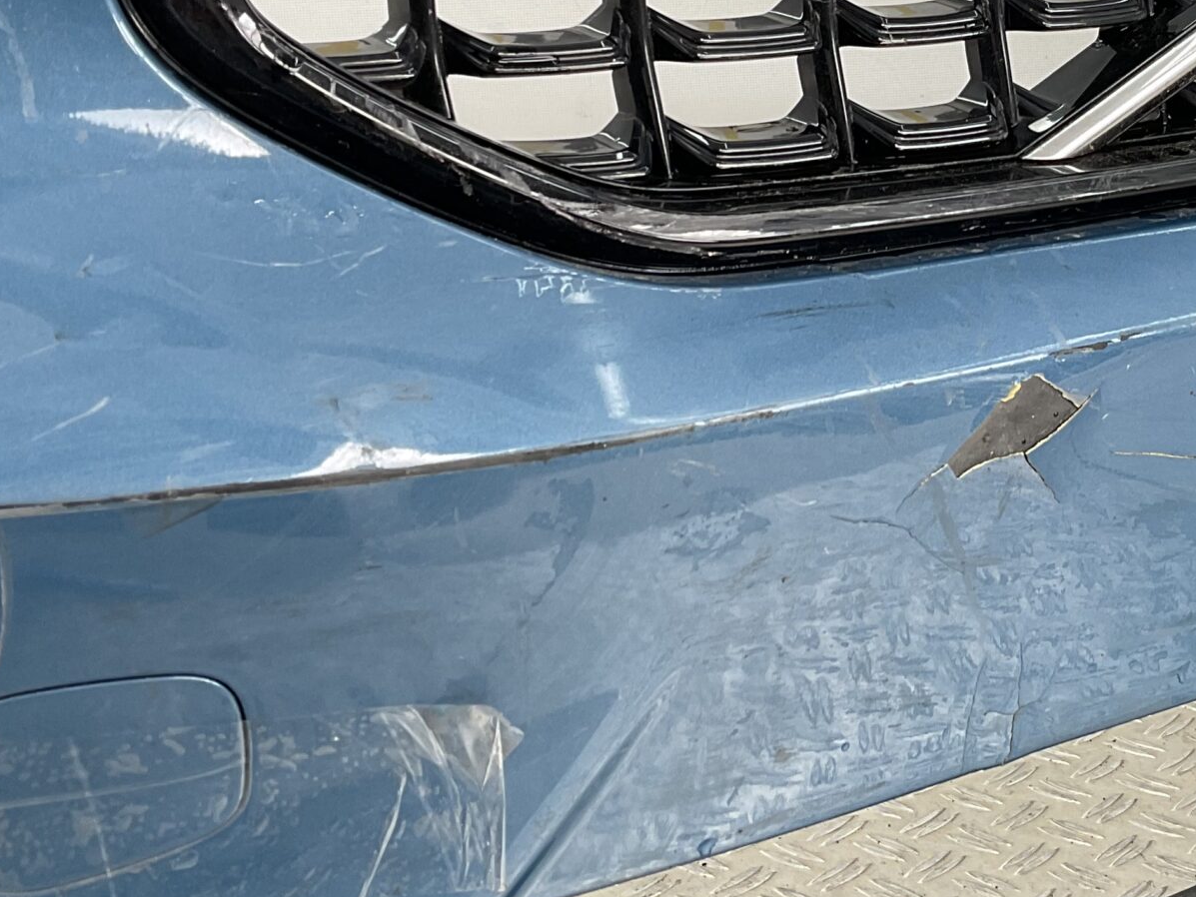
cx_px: 997
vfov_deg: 23.3
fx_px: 2142
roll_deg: +1.5
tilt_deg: -10.4
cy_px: 171
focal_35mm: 62
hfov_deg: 30.3
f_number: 1.8
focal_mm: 3
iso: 20
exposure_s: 1/100
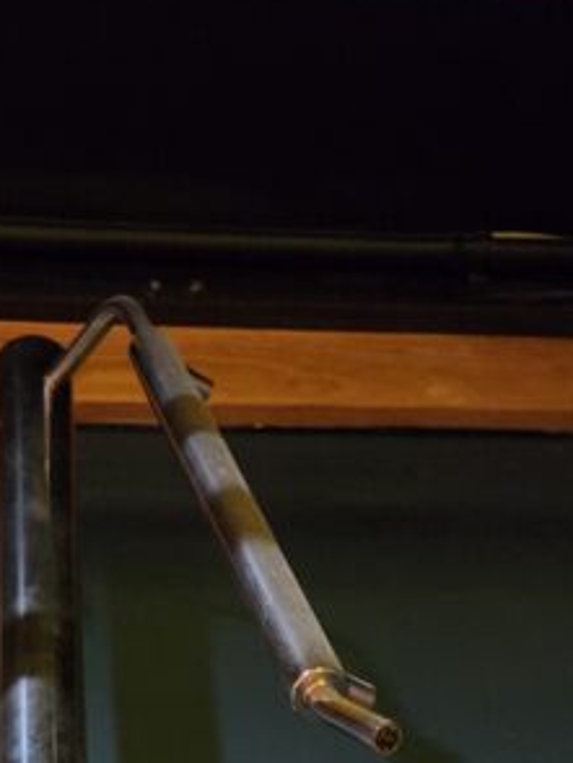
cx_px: 169
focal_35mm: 80
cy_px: 978
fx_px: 1763
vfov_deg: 22.0
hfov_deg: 18.4
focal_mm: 5.4
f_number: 1.8
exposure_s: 1/40
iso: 1600
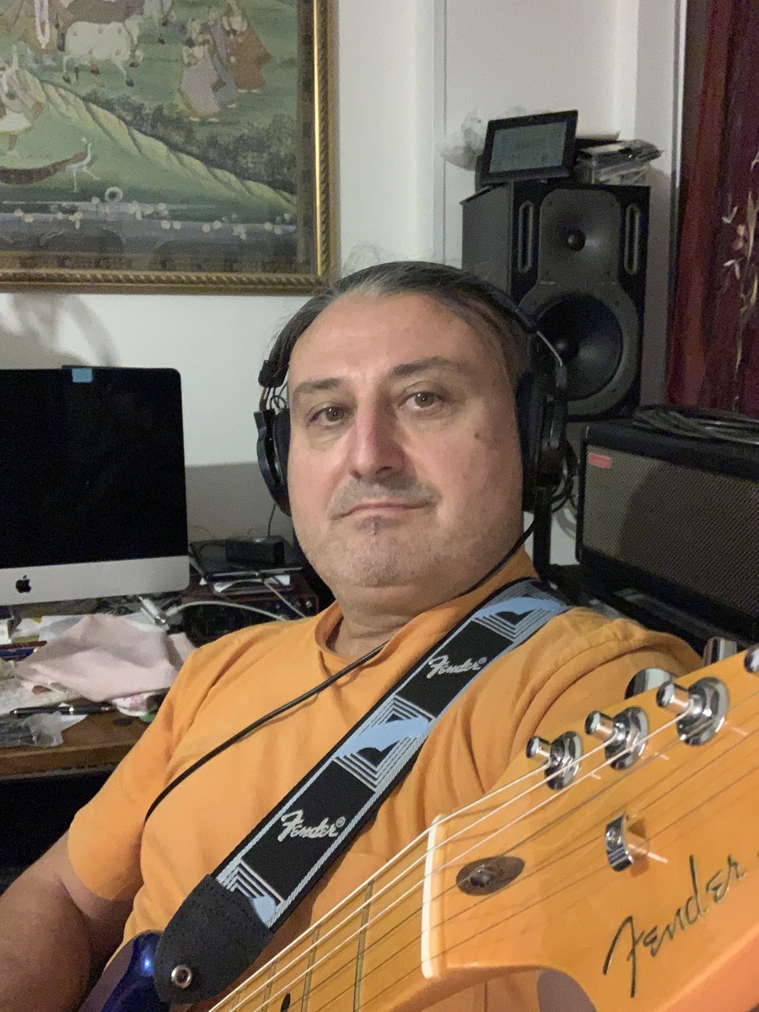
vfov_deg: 56.8
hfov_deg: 44.2
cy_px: 506
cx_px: 380
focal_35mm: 32
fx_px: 936
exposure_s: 1/29
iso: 640
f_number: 2.2
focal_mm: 2.87
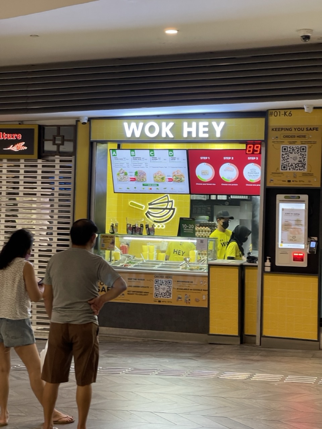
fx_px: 794
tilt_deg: +0.3
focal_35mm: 64
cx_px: 161
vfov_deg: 30.3
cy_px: 214
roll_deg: -2.3
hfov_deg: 22.9
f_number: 2.2
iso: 200
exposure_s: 1/50
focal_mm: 7.5
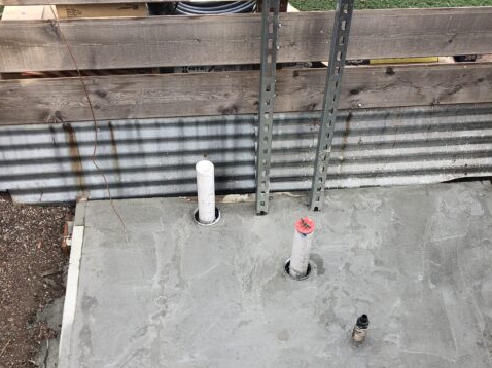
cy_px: 224
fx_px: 639
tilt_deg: -49.2
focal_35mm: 45
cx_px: 275
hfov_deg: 42.0
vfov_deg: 32.0
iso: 20
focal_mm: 4
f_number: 1.8
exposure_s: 1/125
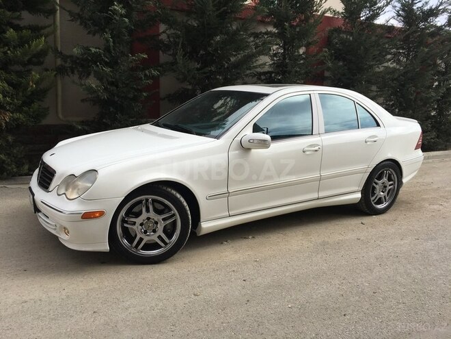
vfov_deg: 48.2
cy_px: 170
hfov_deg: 61.7
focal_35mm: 29
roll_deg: -3.4
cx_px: 226
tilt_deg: -10.8
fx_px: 378
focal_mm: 4.15
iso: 25
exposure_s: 1/1326
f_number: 2.2
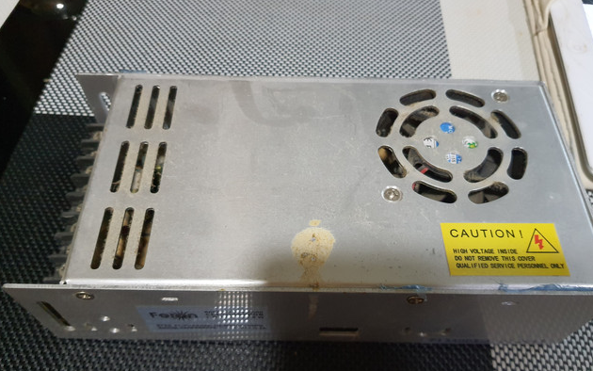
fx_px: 453
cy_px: 217
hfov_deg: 66.5
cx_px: 296
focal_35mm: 28
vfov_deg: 44.4
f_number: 1.7
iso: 500
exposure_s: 1/50
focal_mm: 4.32
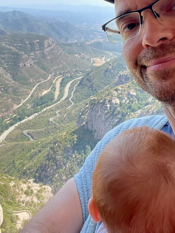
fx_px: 277
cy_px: 84
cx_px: 78
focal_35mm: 41
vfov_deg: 45.3
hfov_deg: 35.1
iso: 25
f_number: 2.2
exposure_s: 1/133
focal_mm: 2.71
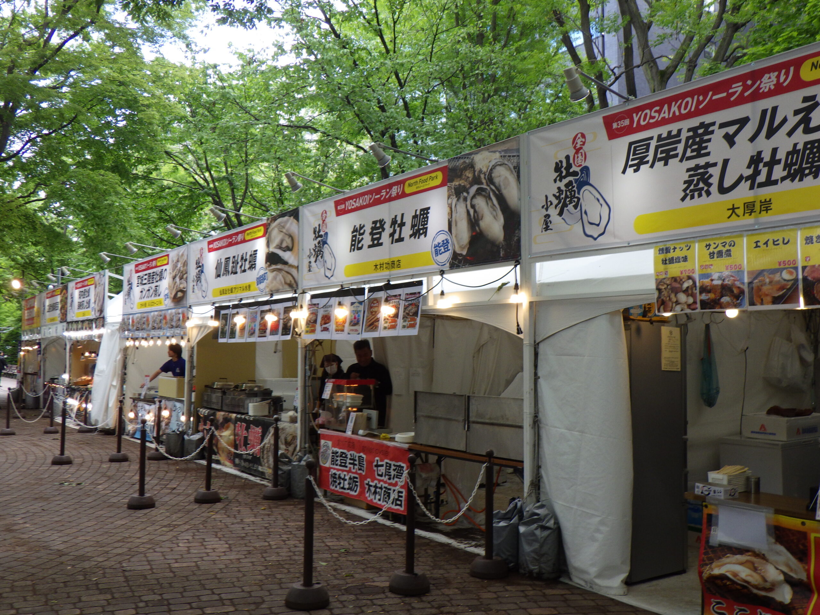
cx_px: 410
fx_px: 805
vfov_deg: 41.8
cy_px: 308
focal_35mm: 34
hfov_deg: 54.0
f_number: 3.8
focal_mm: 6.1
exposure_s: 1/160
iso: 125
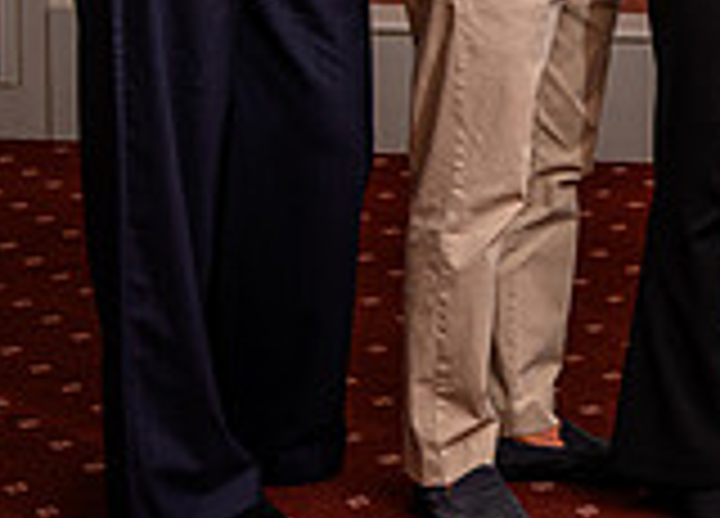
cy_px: -234
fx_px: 2828
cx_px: 1187
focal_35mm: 138
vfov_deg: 10.2
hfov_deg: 13.4
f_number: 4
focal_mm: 35
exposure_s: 1/200
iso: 50
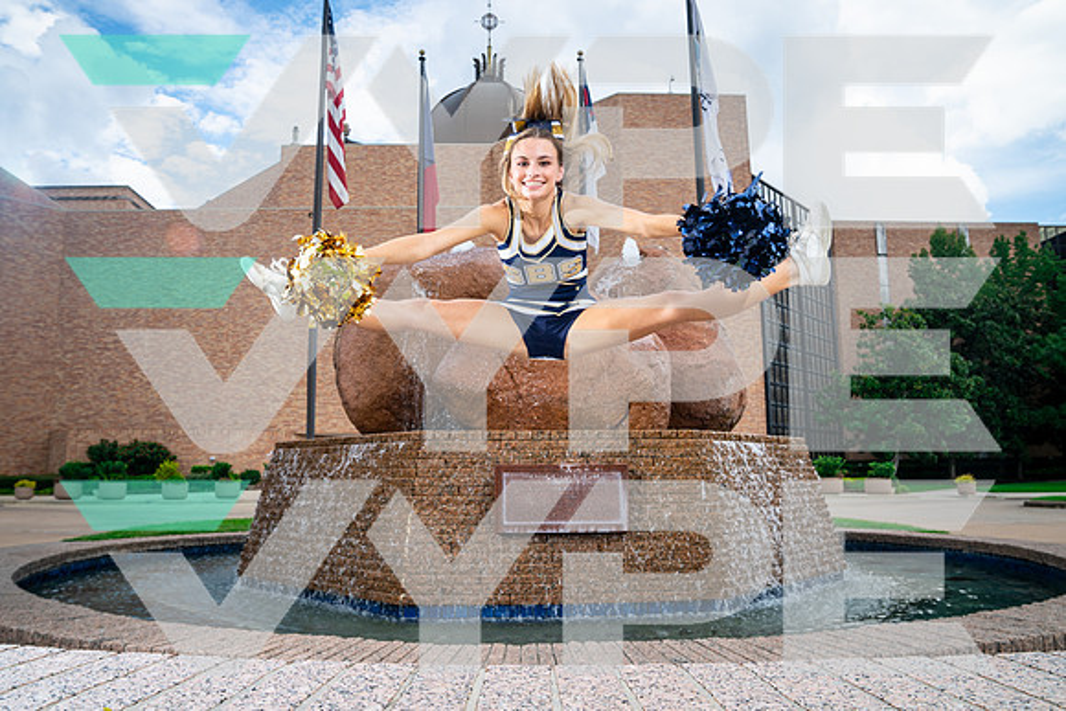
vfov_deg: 48.5
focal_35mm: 27
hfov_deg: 68.0
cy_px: 371
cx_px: 504
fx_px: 790
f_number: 6.3
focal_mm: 25
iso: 100
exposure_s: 1/250
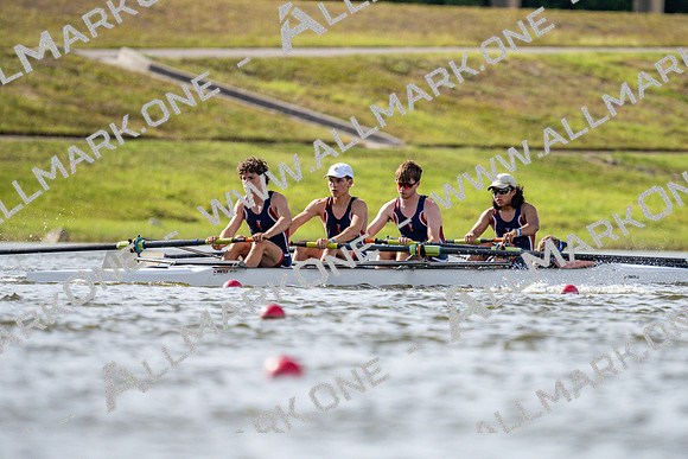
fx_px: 17203
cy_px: 230
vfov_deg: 1.5
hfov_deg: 2.3
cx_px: 344
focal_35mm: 900
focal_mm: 600
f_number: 6.3
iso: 400
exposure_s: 1/2500
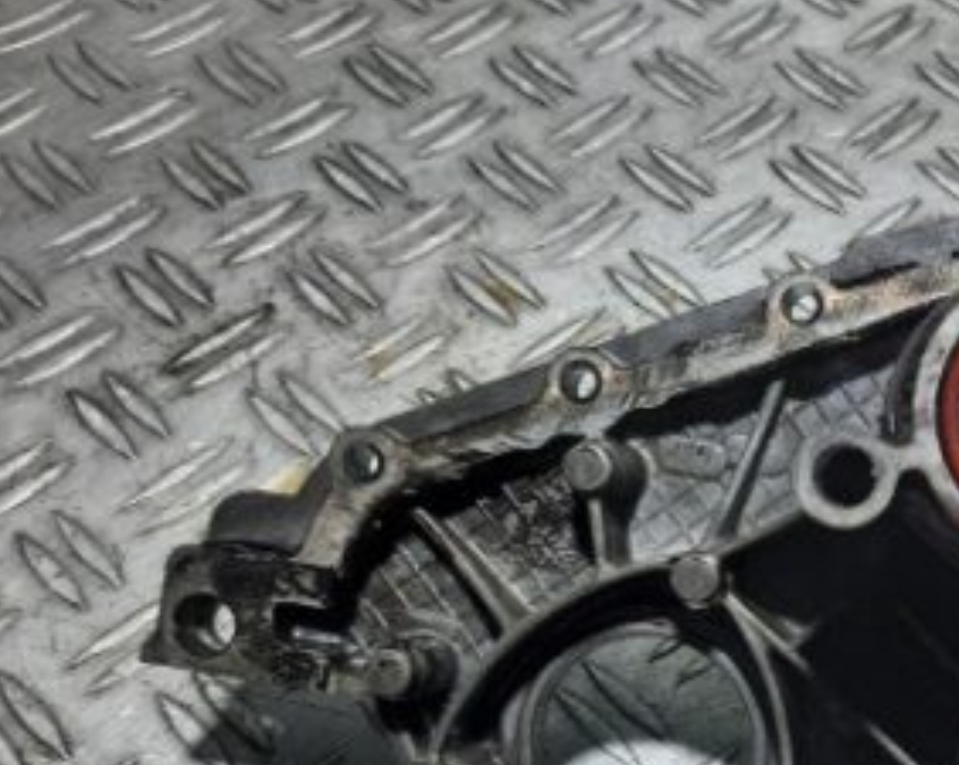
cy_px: 656
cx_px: 993
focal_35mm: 52
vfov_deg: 28.2
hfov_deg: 32.6
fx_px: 1474
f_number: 2
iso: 32
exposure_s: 1/50
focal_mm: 4.6
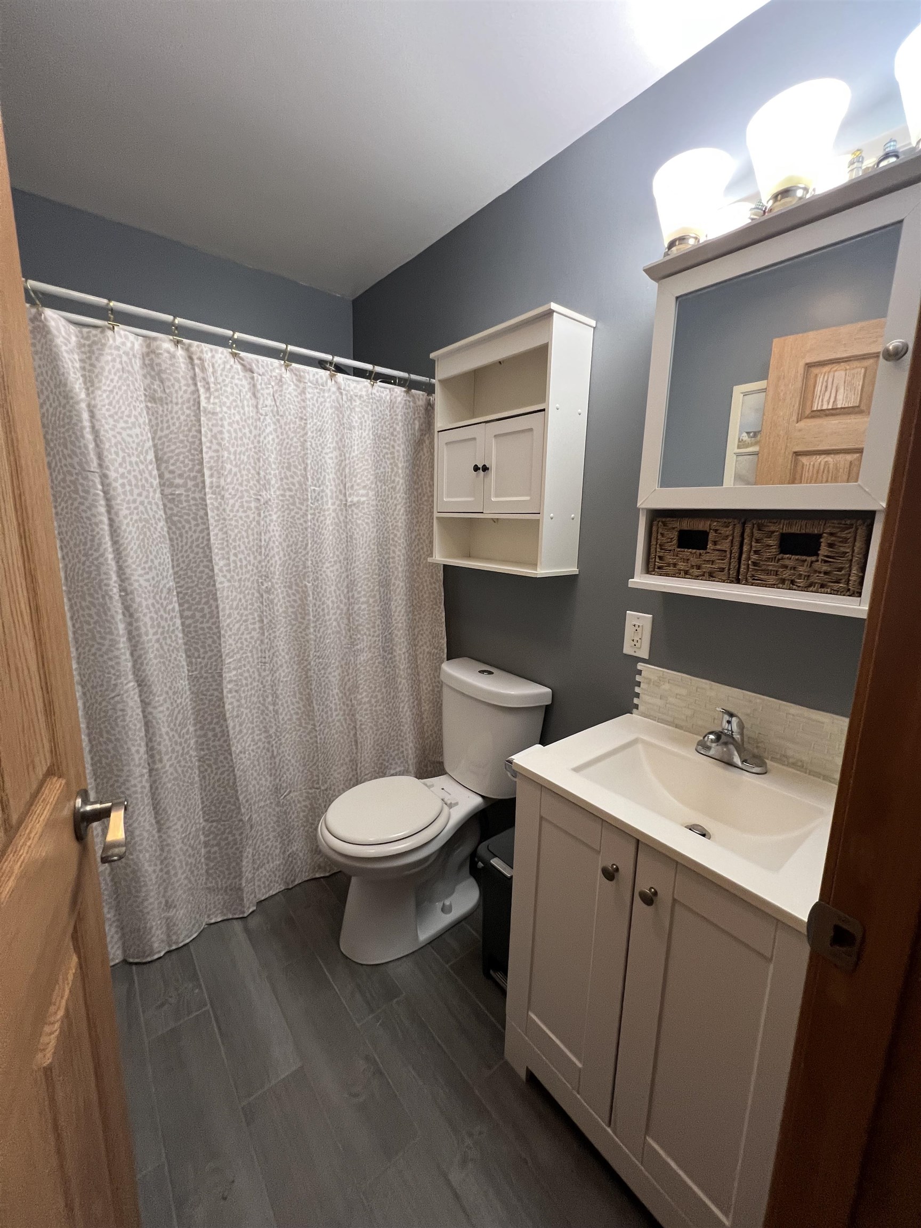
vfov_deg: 106.2
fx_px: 461
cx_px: 460
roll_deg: -1.2
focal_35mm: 13
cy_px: 614
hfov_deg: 89.9
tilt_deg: -10.1
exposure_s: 1/60
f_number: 1.8
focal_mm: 1.57
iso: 250
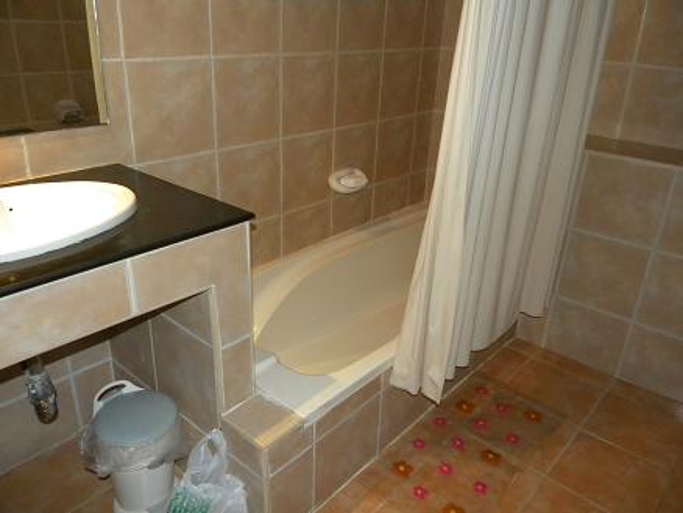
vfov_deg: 49.8
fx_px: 553
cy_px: 256
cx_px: 342
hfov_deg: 63.4
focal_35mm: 28
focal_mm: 5
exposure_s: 1/26
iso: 400
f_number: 3.5
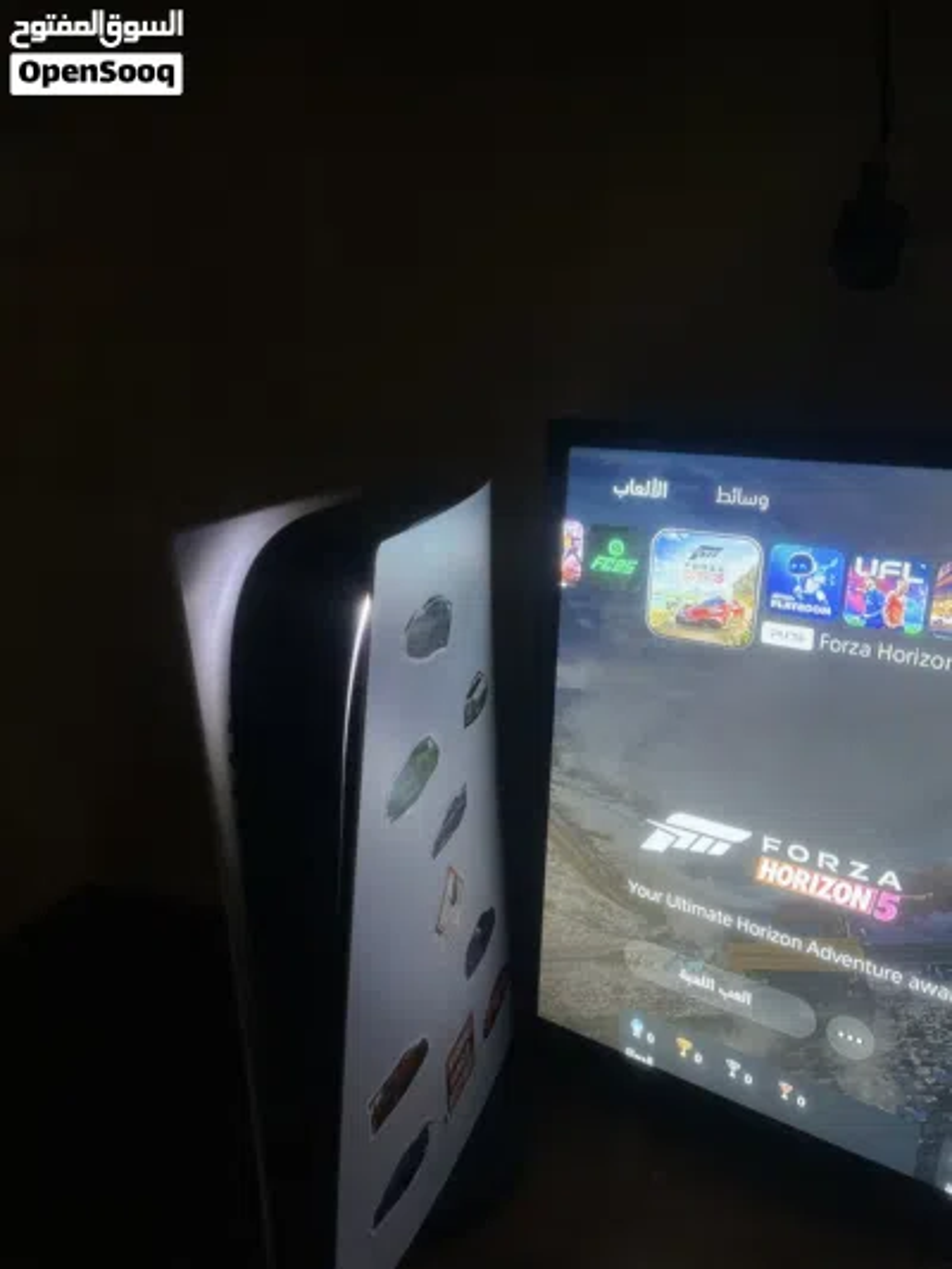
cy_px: 634
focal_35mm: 26
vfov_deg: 67.3
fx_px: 953
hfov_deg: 53.1
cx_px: 476
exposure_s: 1/50
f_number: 1.6
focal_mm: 4.2
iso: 200
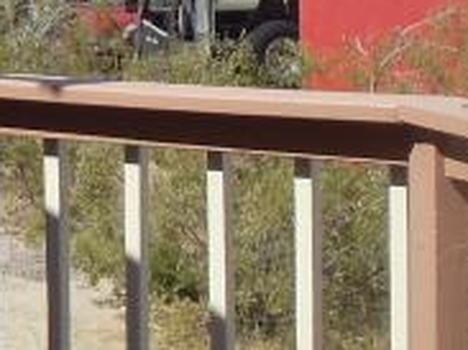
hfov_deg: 7.8
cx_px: -414
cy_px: -56
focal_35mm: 246
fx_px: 3324
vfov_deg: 6.0
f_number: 7.1
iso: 100
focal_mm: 6
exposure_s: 1/320
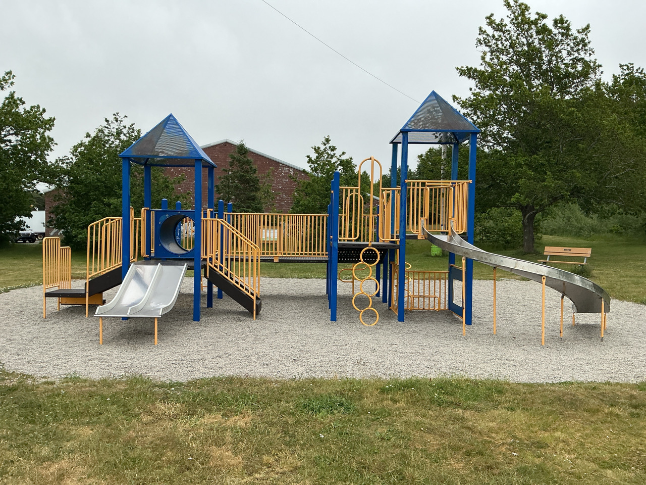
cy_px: 242
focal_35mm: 29
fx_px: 541
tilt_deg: +2.4
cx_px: 323
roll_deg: -1.5
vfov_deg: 48.2
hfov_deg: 61.7
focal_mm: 3
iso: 25
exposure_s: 1/1626
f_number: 1.8
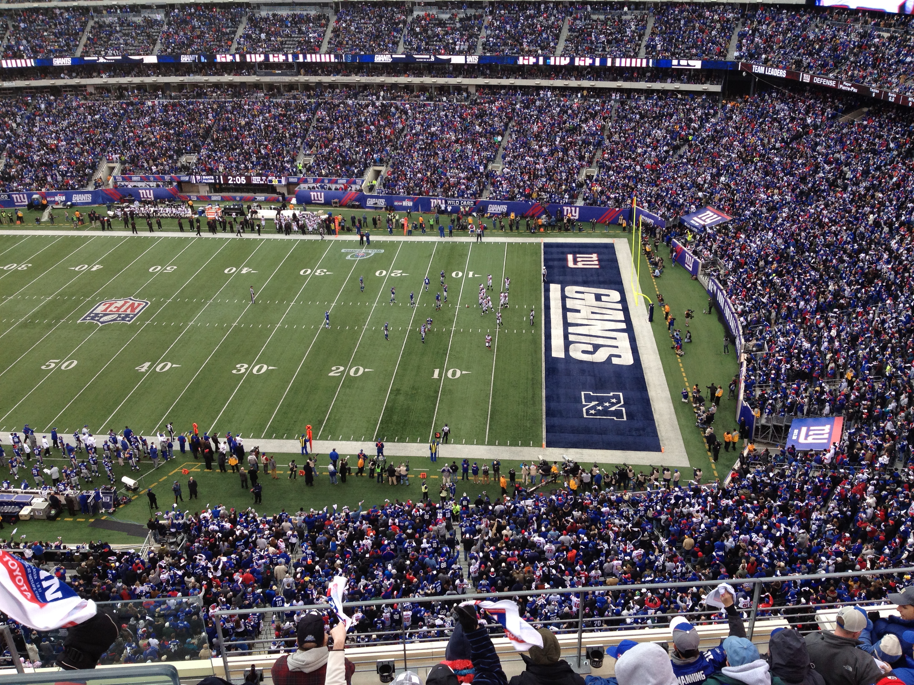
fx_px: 924
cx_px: 457
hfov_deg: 52.6
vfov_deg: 40.7
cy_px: 342
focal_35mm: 35
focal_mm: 4.28
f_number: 2.4
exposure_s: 1/460
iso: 64
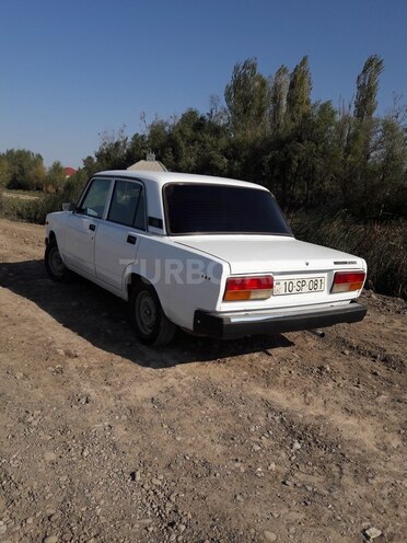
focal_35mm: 28
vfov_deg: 63.4
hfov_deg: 49.7
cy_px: 272
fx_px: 439
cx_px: 204
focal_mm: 3.7
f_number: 1.9
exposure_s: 1/2907
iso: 40
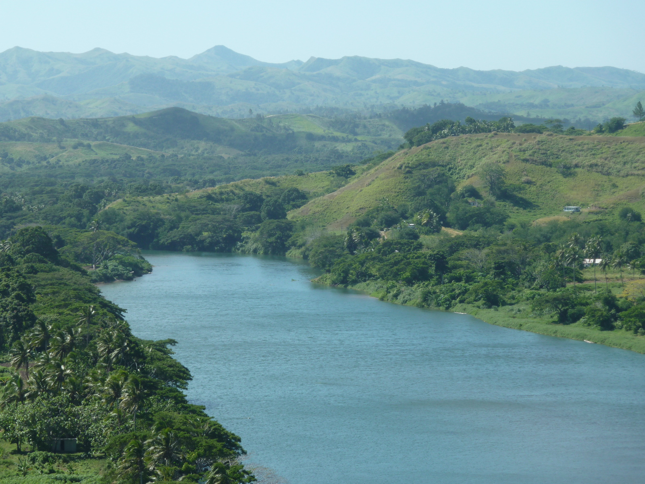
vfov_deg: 10.1
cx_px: 322
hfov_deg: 13.4
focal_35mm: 147
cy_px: 242
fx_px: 2739
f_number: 4.5
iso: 80
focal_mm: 24.1
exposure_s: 1/400
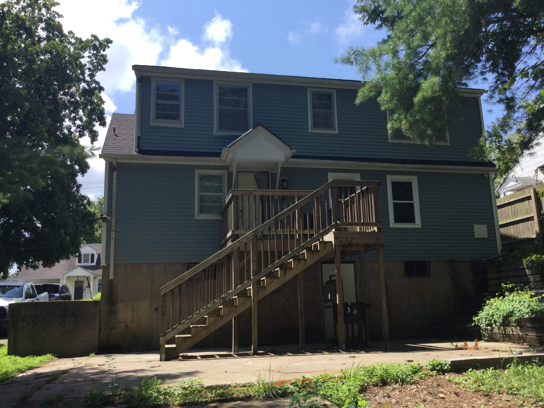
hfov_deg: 55.3
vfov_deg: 42.9
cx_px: 287
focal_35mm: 33
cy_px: 197
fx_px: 519
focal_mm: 3.3
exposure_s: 1/823
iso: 25
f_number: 2.4
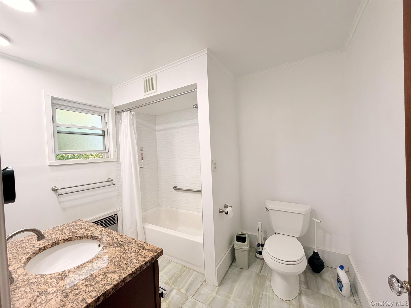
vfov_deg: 85.7
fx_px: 166
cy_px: 154
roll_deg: +2.6
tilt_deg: -2.5
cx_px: 206
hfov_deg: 102.1
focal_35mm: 14
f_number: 2.2
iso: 160
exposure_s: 1/120
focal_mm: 2.22
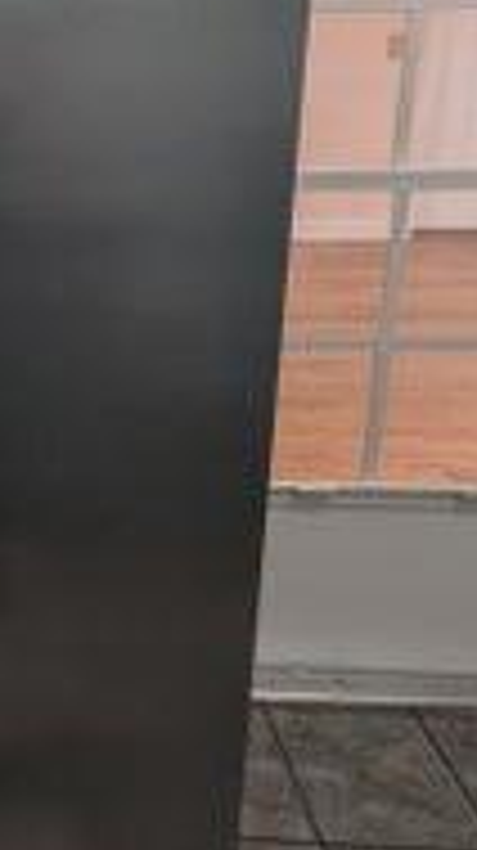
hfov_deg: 27.6
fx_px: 811
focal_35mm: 36
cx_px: -133
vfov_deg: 52.8
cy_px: 211
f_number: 2.2
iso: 106
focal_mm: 1.95
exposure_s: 1/31.8
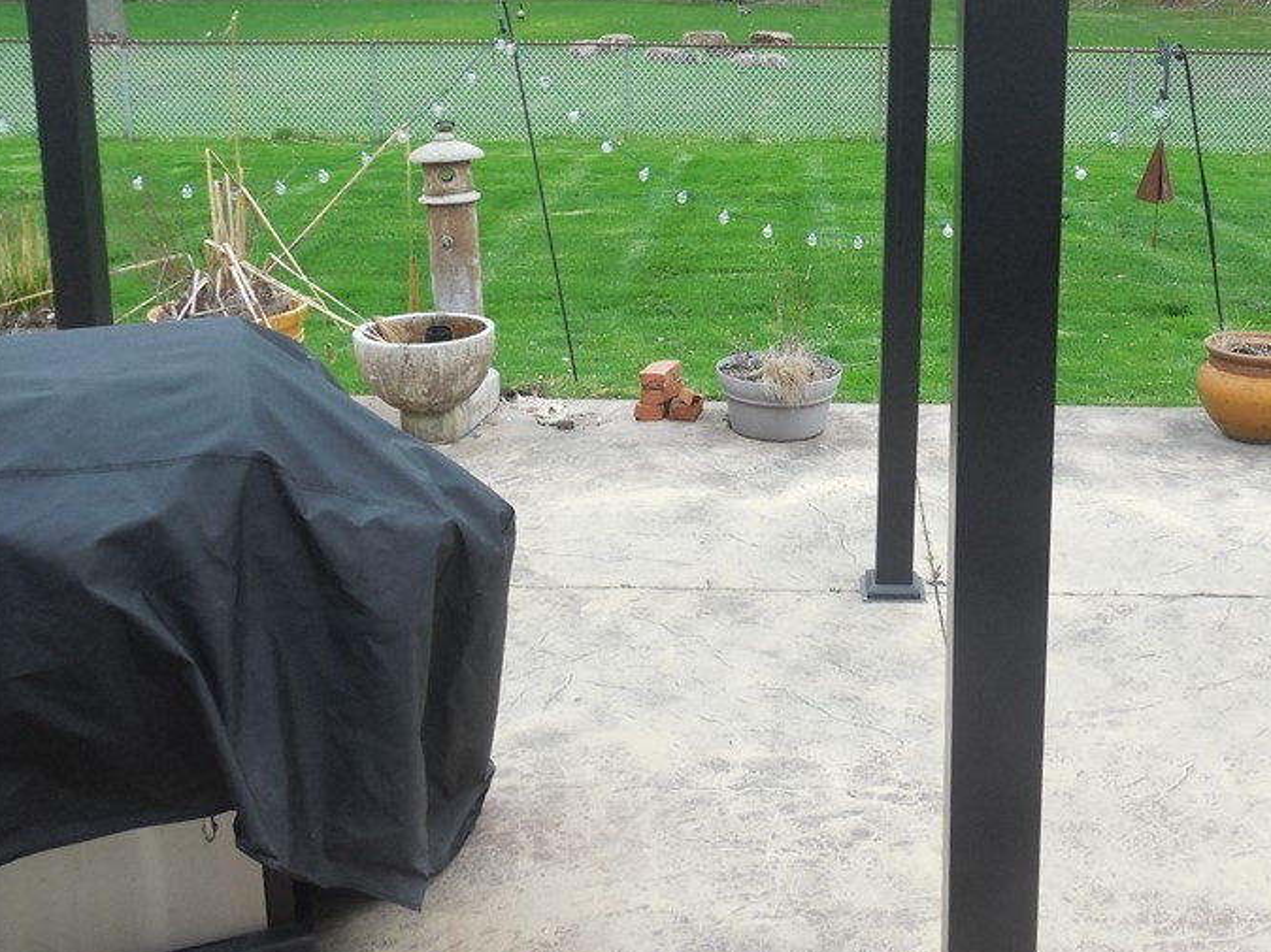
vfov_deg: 37.3
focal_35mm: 38
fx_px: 1395
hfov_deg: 48.3
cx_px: 834
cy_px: 317
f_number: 3.1
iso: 125
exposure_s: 1/160
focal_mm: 4.5
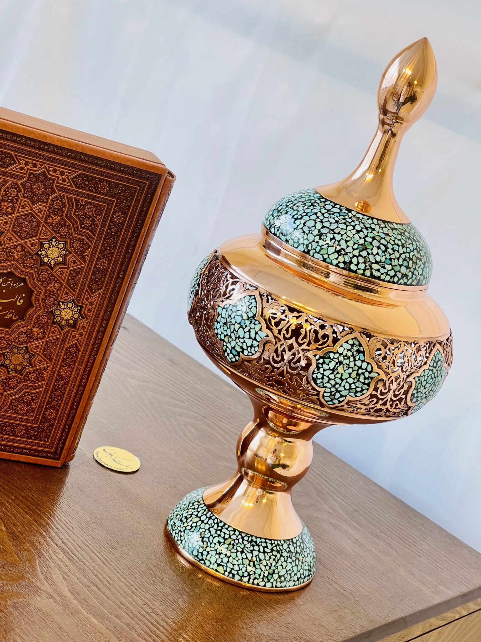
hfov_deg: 22.9
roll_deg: -20.6
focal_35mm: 64
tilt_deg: -16.1
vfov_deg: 30.3
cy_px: 321
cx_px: 240
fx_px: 1186
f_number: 2.2
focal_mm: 7.5
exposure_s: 1/50
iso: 125
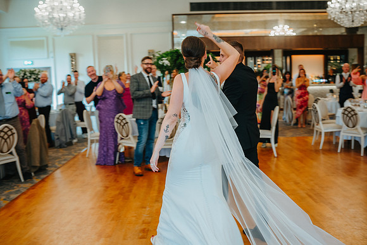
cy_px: 122
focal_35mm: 35
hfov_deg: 54.4
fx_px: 357
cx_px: 184
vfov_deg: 37.9
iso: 1600
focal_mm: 35
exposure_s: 1/125
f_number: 2.8
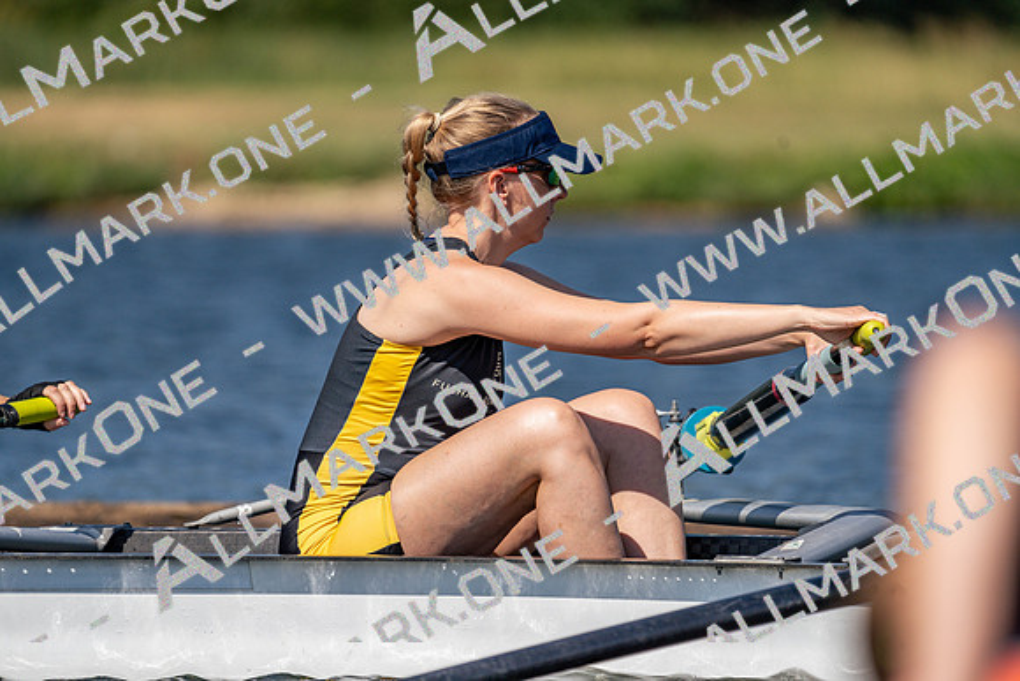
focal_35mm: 489
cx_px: 510
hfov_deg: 4.2
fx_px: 13858
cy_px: 340
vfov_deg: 2.8
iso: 200
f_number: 6.3
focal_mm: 489
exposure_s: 1/2000
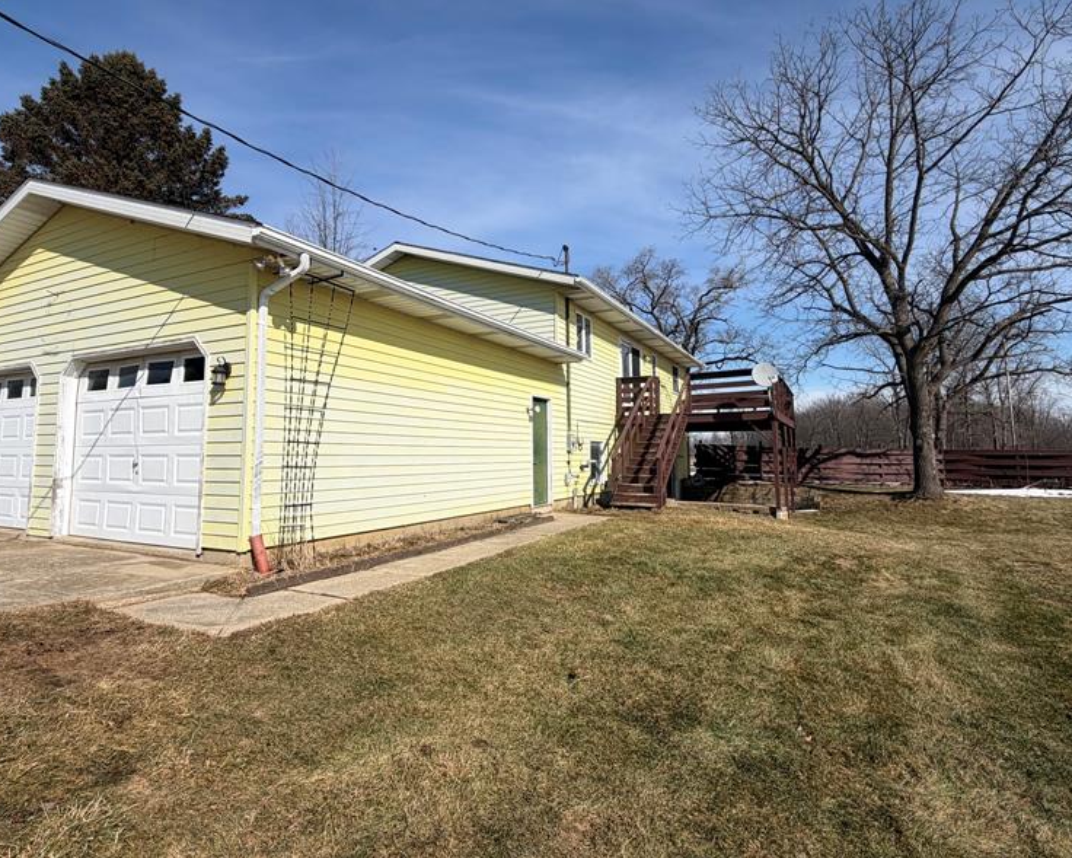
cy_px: 395
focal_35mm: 19
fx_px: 603
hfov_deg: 83.2
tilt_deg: +6.2
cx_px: 517
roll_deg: +0.4
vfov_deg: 70.7
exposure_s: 1/1368
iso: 20
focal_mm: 2.22
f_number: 2.2
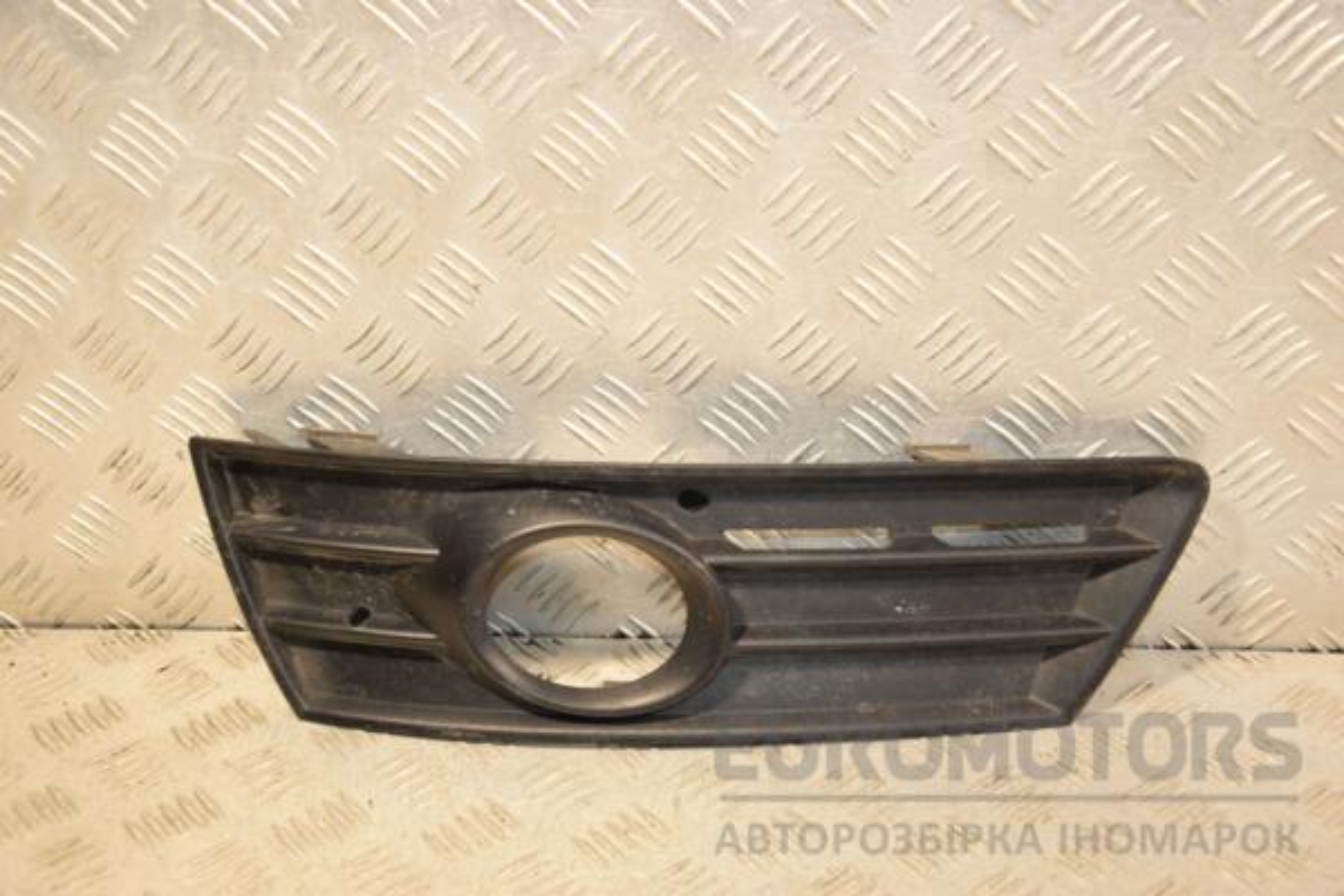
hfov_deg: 33.4
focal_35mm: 60
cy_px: 448
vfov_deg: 22.6
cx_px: 672
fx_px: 2240
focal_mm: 40
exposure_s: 1/125
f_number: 4.8
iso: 800
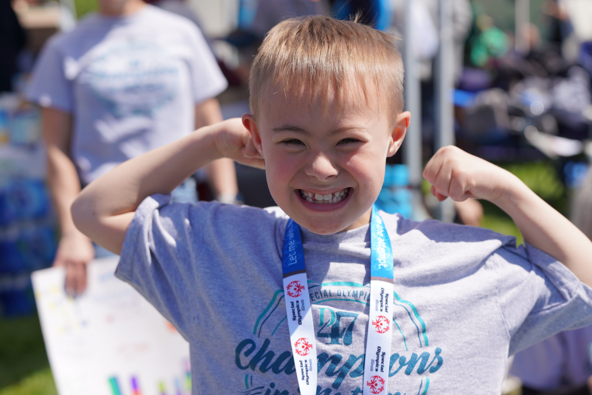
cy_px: 213
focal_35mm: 80
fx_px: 1316
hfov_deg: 25.3
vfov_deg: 17.1
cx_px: 332
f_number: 4.5
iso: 100
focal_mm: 70
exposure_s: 1/800
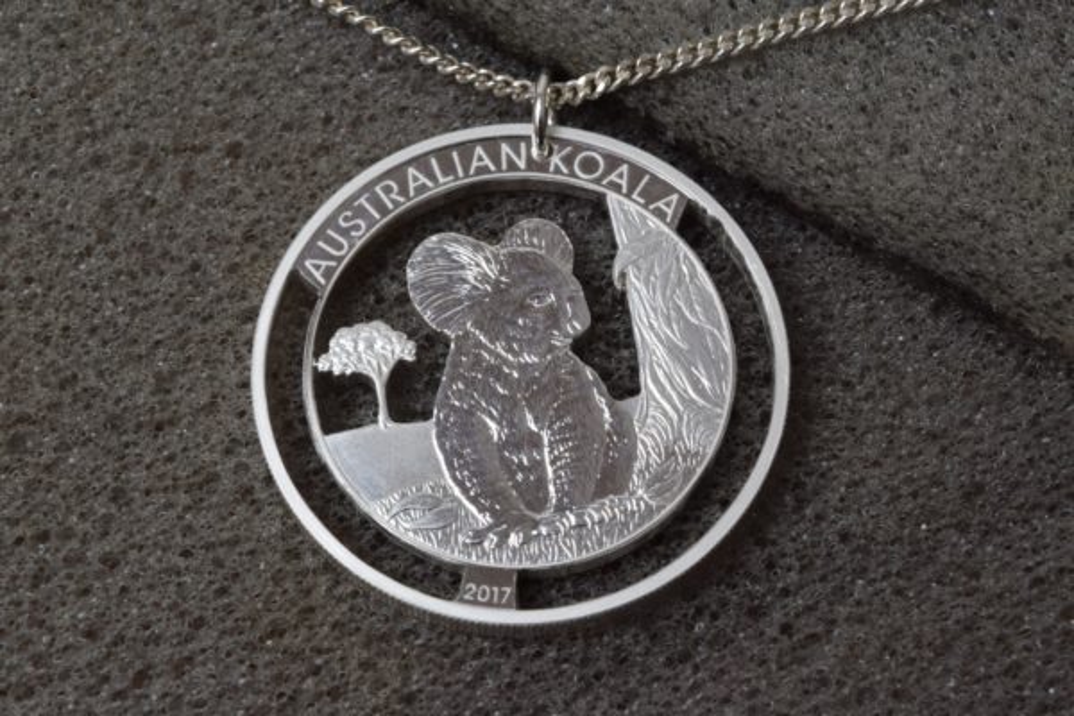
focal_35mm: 82
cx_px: 537
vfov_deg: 16.6
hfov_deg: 24.6
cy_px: 358
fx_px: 2461
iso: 640
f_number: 22
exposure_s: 1/10
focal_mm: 55
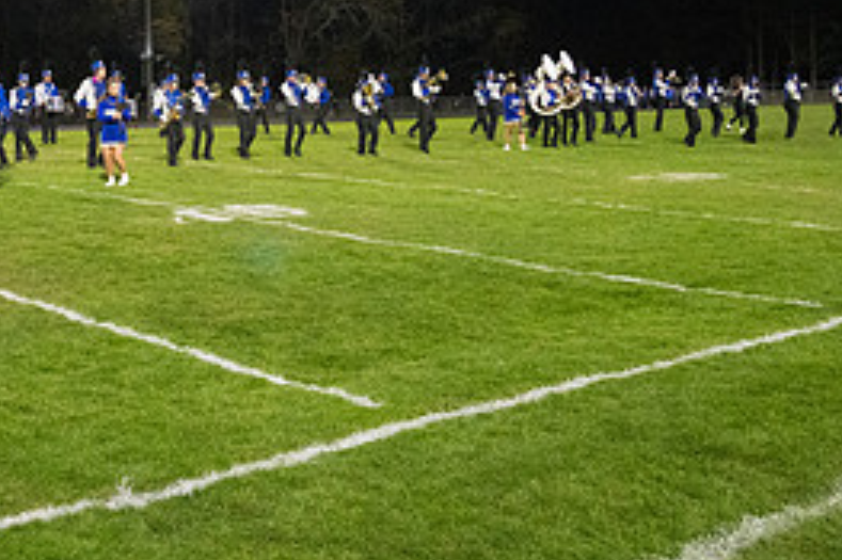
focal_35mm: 53
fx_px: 1239
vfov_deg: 24.6
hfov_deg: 36.5
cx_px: 195
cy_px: 40
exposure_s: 1/400
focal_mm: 24
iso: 5000
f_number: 5
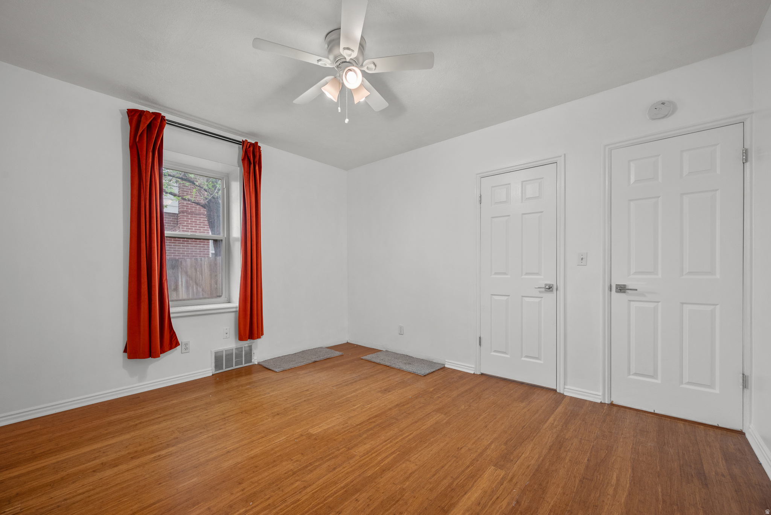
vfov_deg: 81.3
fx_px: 300
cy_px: 258
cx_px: 386
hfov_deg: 104.2
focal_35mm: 14
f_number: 8
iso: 500
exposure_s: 1/1.67
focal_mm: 14
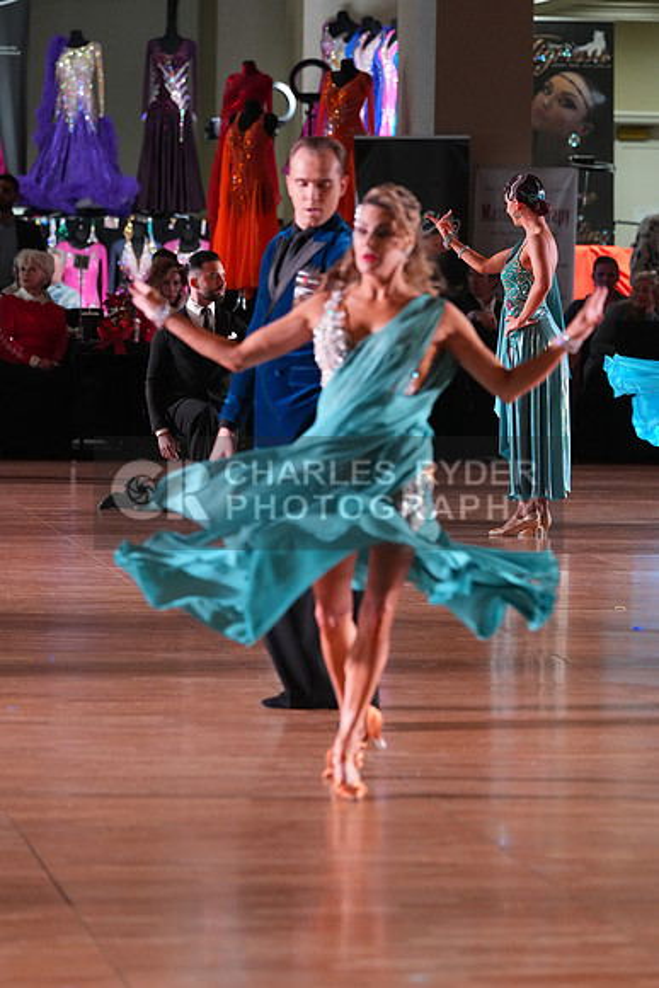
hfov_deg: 6.9
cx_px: 330
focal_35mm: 200
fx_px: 5488
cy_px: 494
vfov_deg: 10.3
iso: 4000
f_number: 5
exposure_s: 1/200
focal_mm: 200
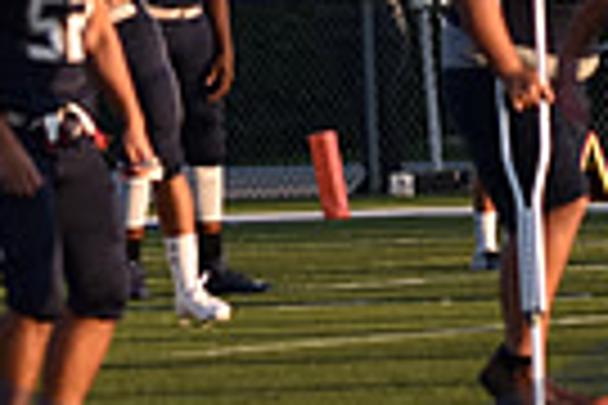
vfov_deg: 1.9
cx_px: 252
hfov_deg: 2.8
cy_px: 25
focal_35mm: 724
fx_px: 12227
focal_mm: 112
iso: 400
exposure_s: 1/1000
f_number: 4.8
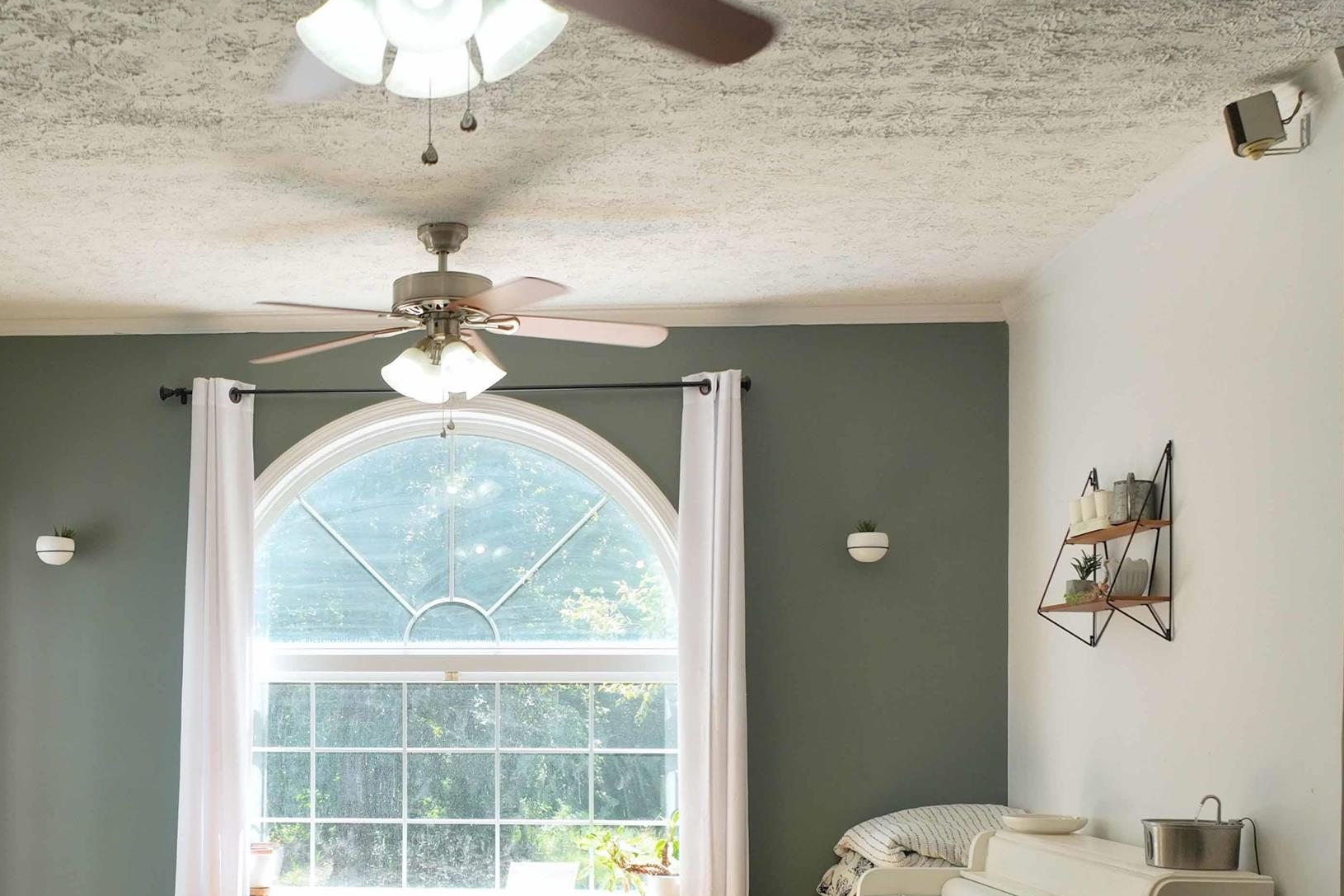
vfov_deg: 28.2
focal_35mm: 47
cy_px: 688
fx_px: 1754
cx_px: 330
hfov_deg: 40.7
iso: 220
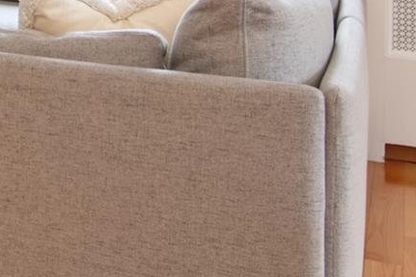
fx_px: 905
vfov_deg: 15.9
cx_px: -187
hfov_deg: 22.0
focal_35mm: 78
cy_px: -143
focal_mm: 11
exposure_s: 1/40
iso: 640
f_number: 8
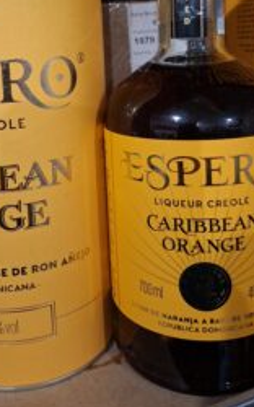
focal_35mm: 39
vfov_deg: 48.1
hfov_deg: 32.7
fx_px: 432
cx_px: 117
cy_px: 91
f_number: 1.8
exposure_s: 1/20
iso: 800
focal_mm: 5.54
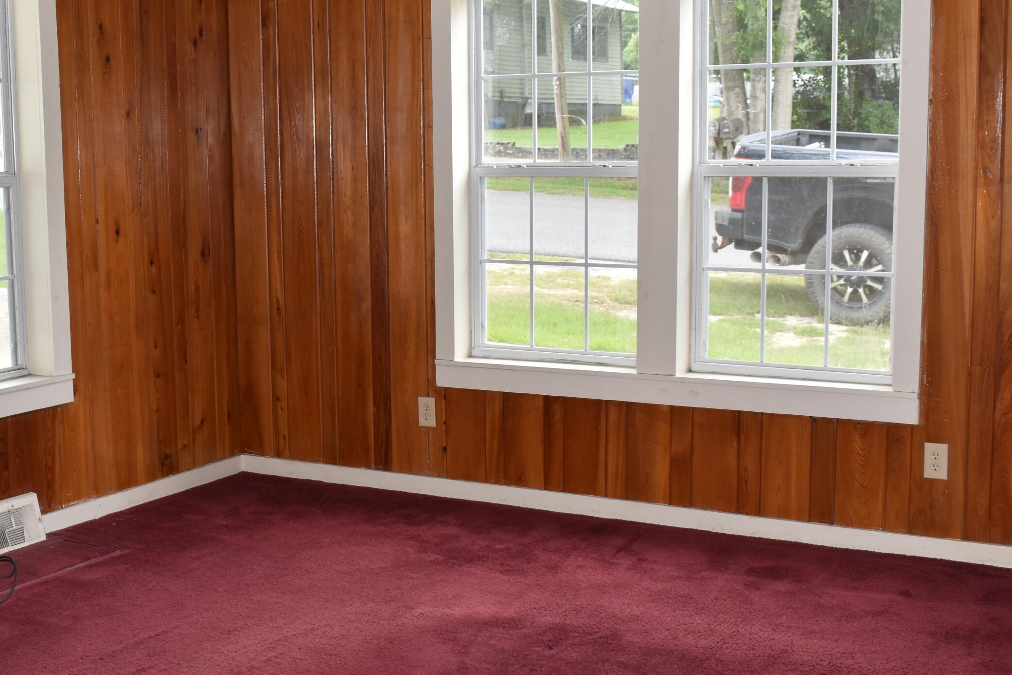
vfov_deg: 26.0
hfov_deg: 37.9
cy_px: 343
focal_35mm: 52
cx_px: 356
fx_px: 1462
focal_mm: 24
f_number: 5.6
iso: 360
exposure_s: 1/125
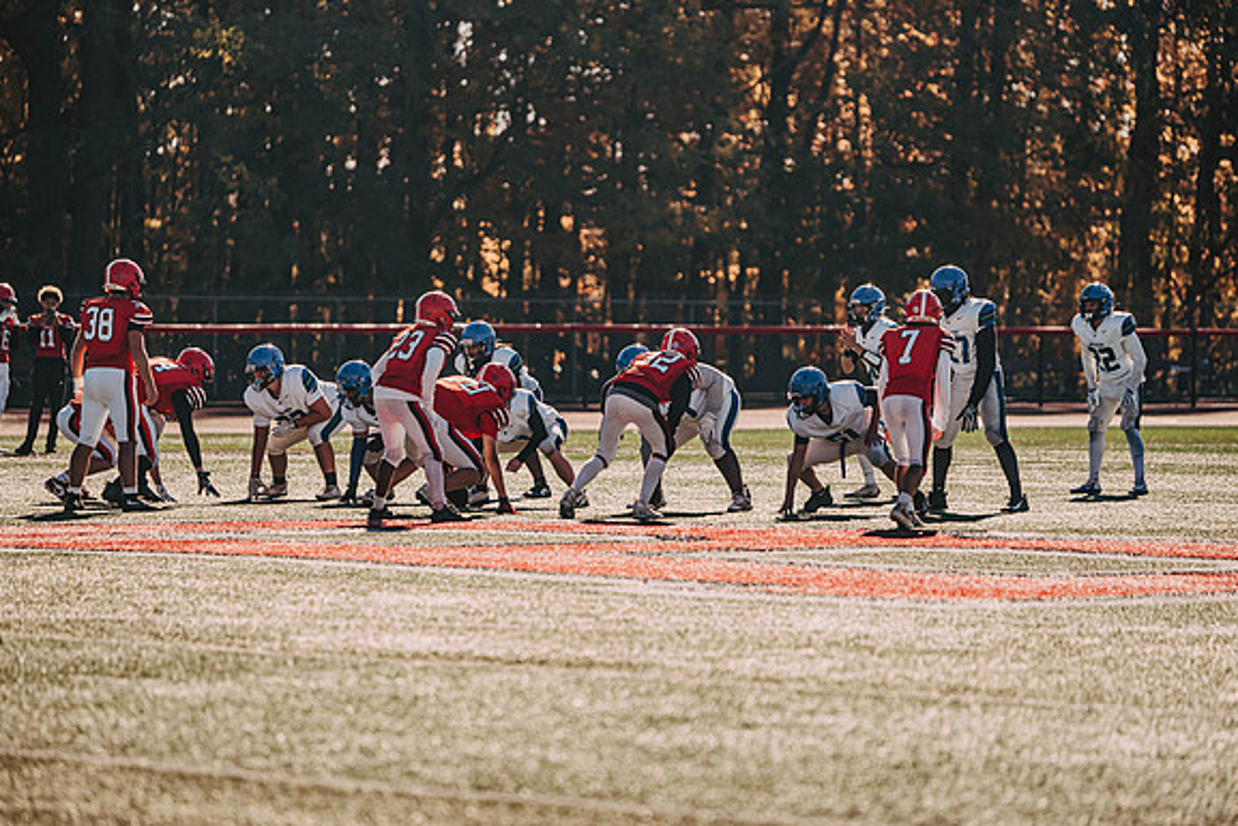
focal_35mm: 201
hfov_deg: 10.2
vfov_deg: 6.8
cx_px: 618
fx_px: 6913
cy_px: 413
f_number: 3.2
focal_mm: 200
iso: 250
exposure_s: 1/2500
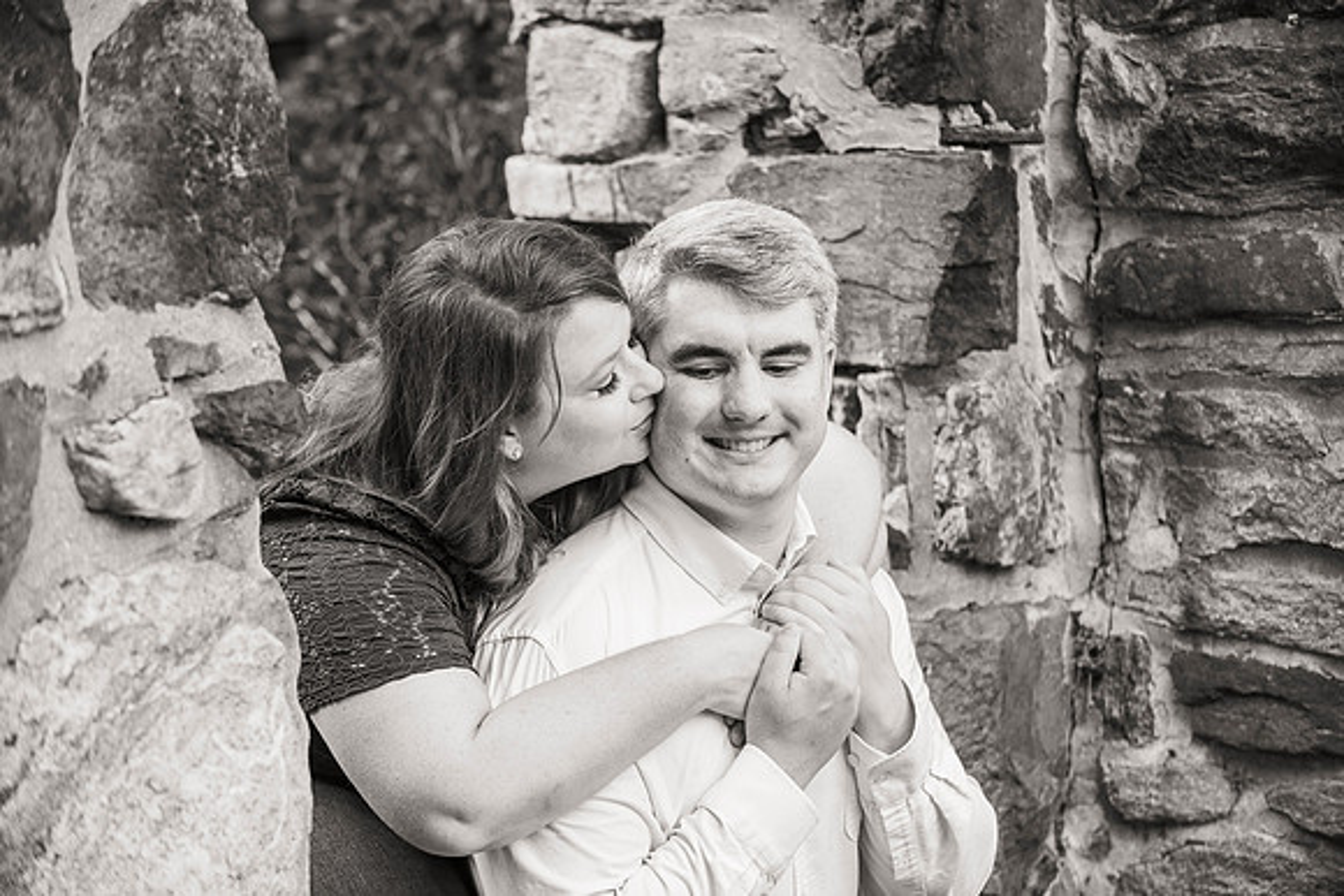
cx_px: 672
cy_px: 448
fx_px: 3361
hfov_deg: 22.6
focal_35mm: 90
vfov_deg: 15.2
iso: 640
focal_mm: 90
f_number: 4
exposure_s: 1/80
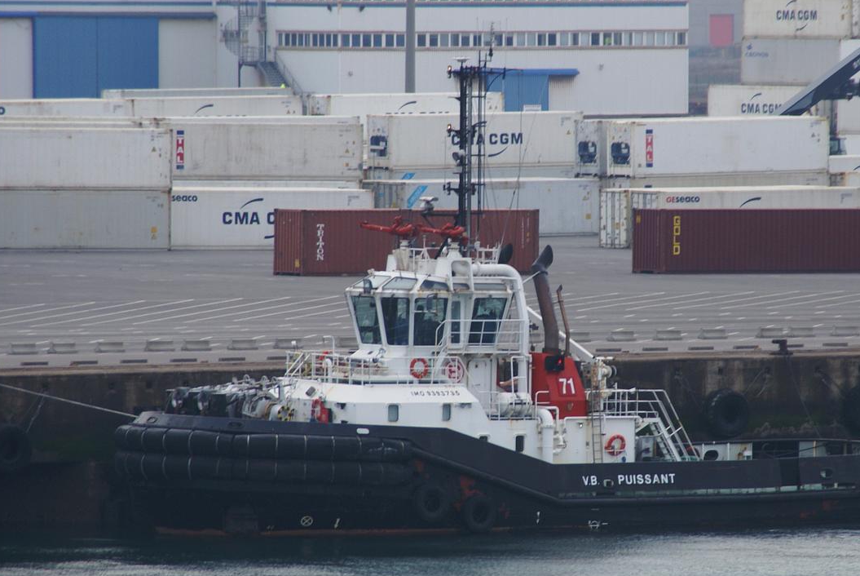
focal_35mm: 364
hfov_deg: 5.7
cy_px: 294
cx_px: 513
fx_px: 8705
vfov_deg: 3.8
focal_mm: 200
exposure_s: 1/320
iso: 125
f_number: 6.3
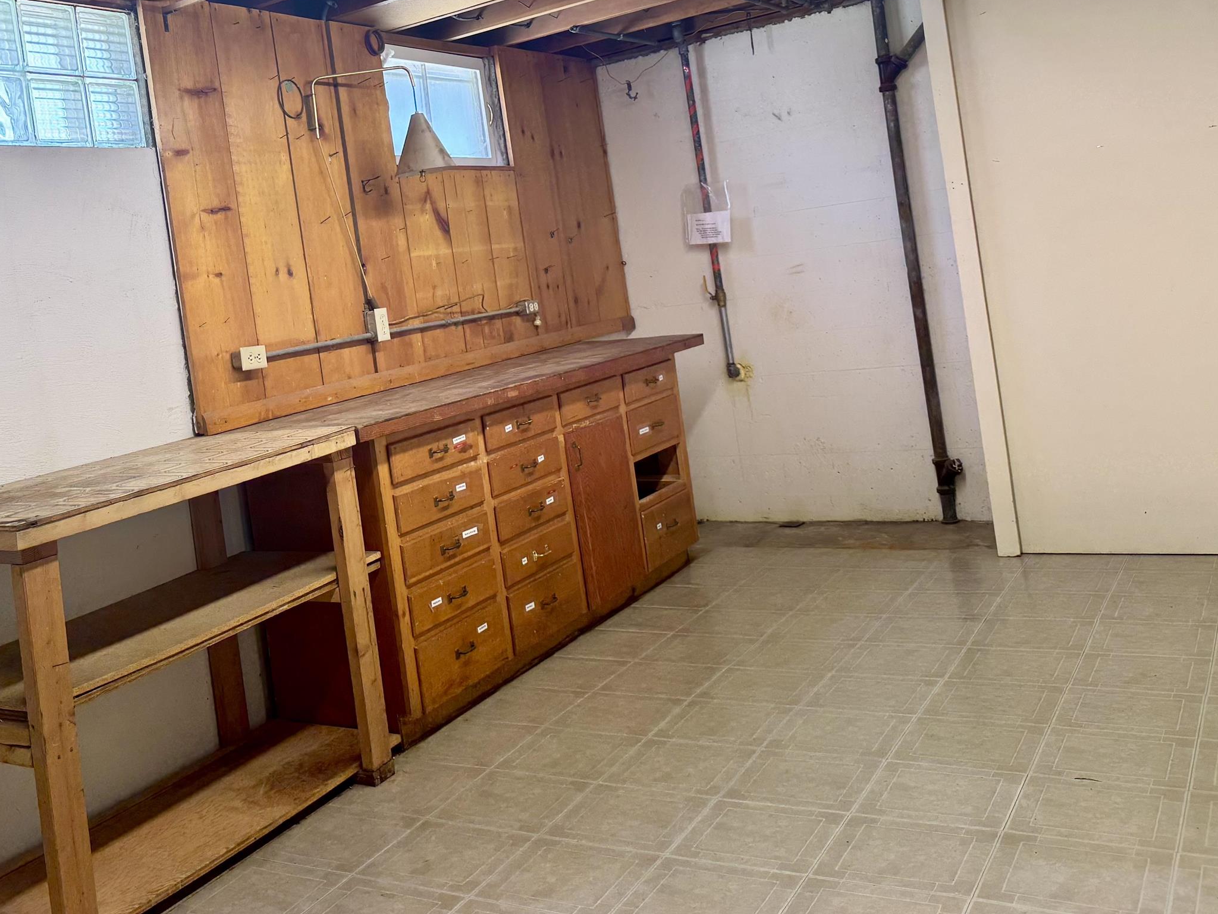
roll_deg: +7.9
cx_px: 357
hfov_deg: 49.9
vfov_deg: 39.0
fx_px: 1267
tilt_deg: +0.2
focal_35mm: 36
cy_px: 277
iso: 125
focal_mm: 6.76
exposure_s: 1/60
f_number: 1.78
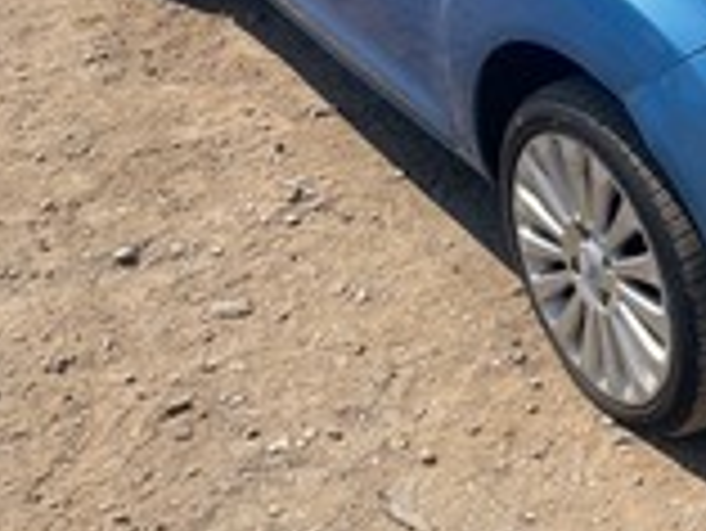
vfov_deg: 24.5
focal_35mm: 58
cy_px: 45
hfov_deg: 30.0
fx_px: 1184
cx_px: 764
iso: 32
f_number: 1.6
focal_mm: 4.2
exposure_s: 1/3731
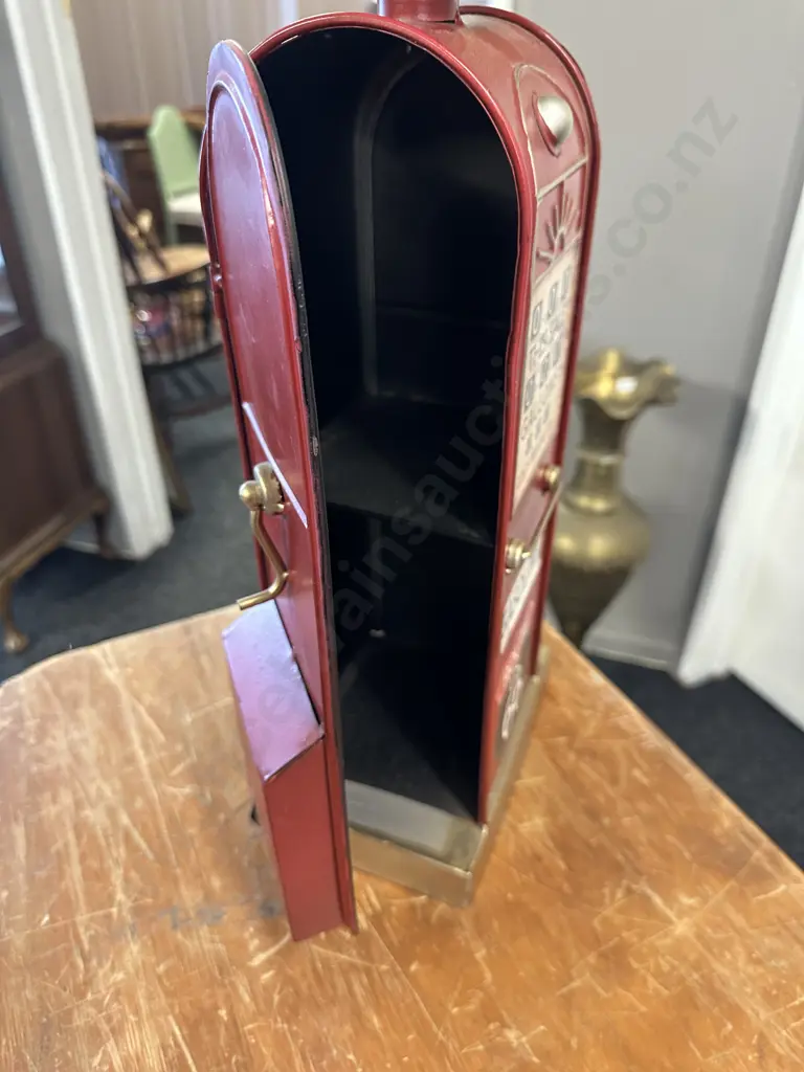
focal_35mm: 24
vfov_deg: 71.6
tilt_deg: -33.5
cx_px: 402
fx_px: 743
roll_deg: -0.1
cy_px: 536
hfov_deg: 56.8
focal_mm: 6.86
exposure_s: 1/50
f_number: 1.78
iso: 400
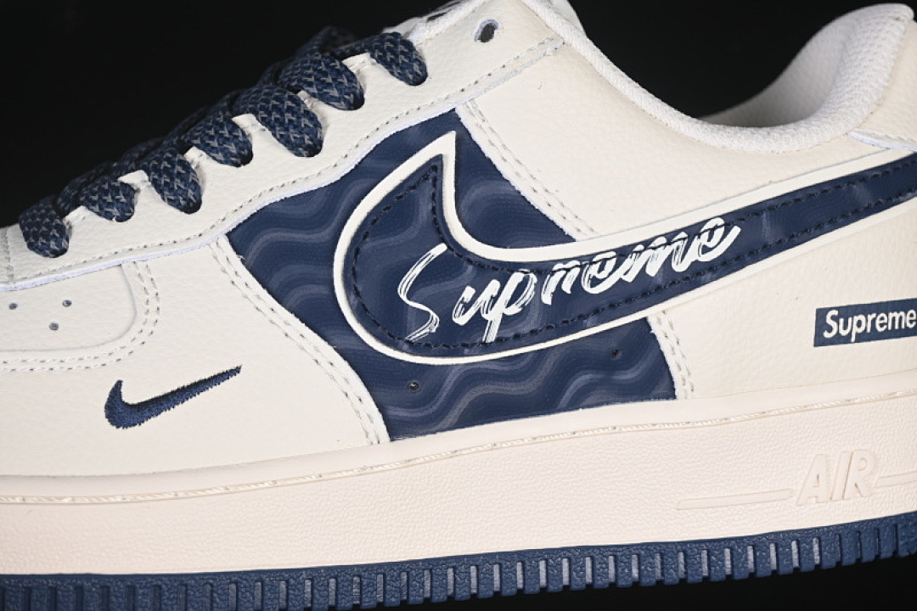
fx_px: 1910
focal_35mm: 75
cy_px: 306
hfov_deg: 27.0
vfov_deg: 18.2
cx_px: 458
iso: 160
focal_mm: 50
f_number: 7.1
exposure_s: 1/80
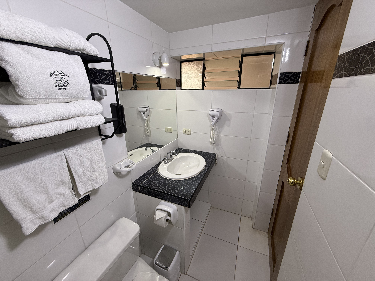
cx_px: 188
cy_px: 140
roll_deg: +1.4
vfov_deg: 85.7
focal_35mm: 14
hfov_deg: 102.1
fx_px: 152
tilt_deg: -17.1
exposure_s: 1/120
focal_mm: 2.22
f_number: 2.2
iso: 100
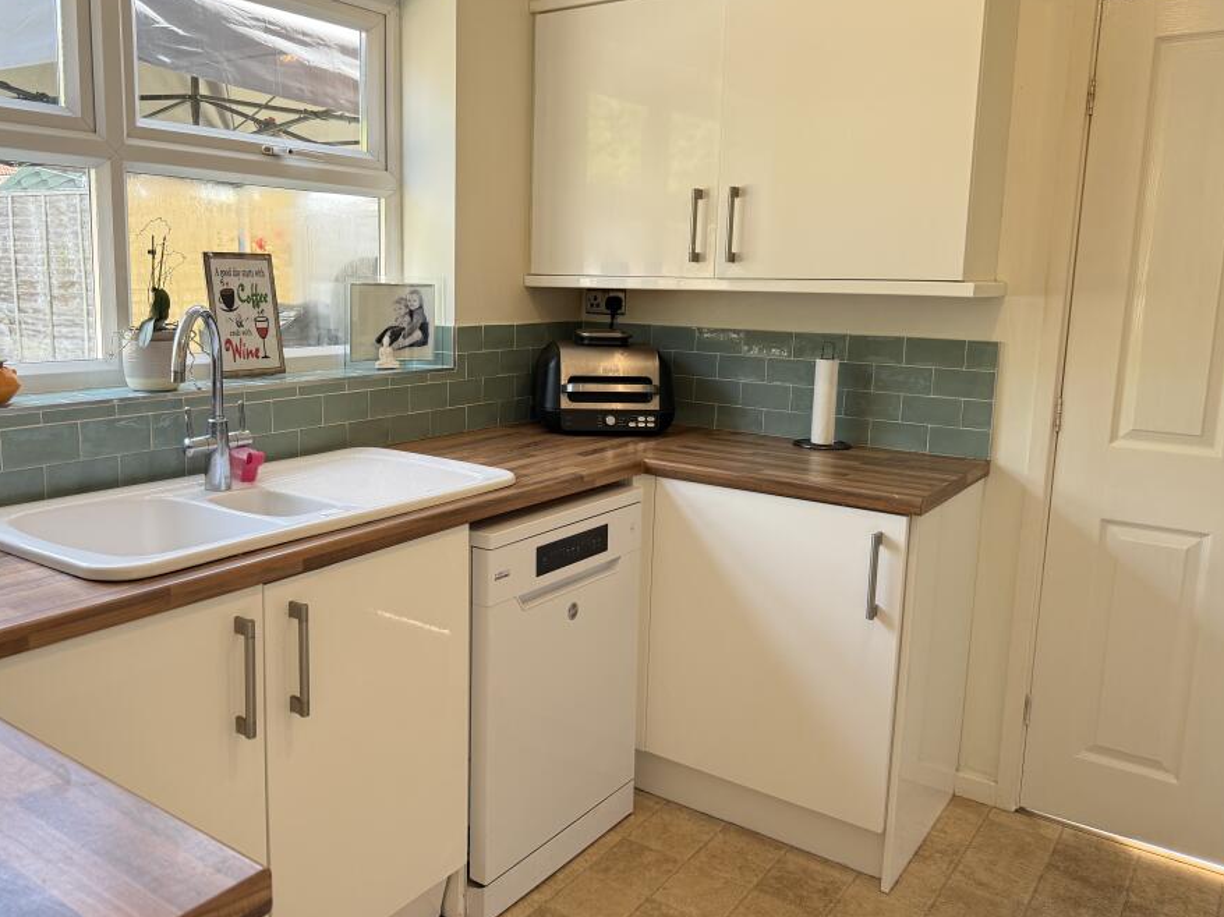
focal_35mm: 28
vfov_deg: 49.7
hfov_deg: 63.2
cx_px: 530
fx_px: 990
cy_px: 429
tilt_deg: -7.5
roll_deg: -1.7
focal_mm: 6.76
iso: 160
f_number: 1.78
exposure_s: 1/150
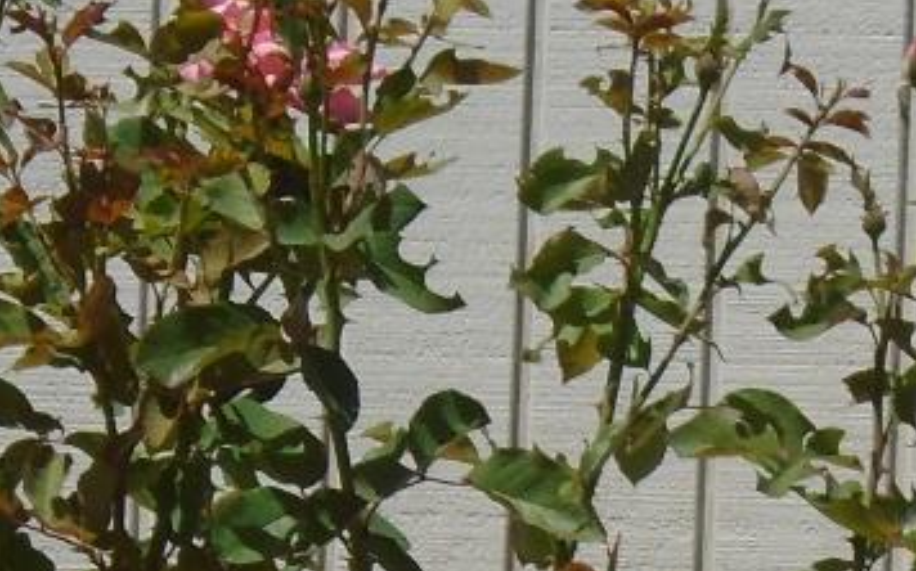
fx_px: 7584
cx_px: 854
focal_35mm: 304
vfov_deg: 4.3
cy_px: 742
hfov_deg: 6.9
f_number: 5.5
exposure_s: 1/800
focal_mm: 12
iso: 100
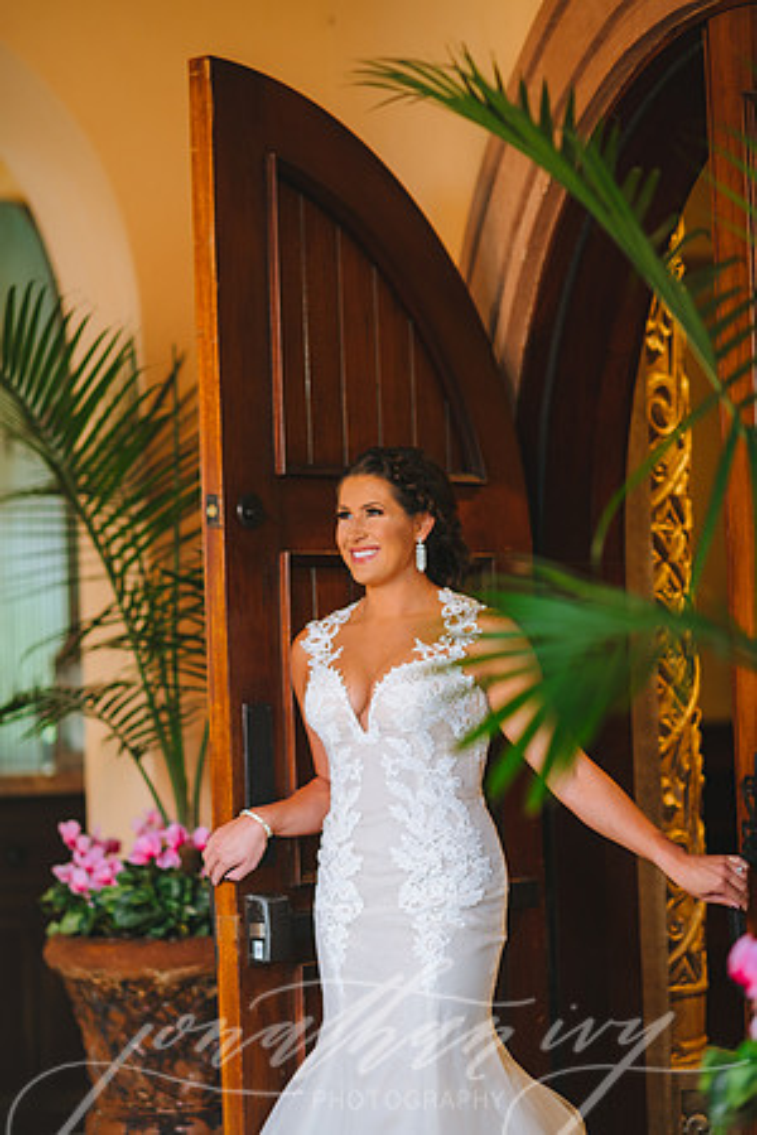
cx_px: 378
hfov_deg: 16.1
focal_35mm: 85
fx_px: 2681
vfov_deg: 23.9
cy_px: 568
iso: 250
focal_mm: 85
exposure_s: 1/125
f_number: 2
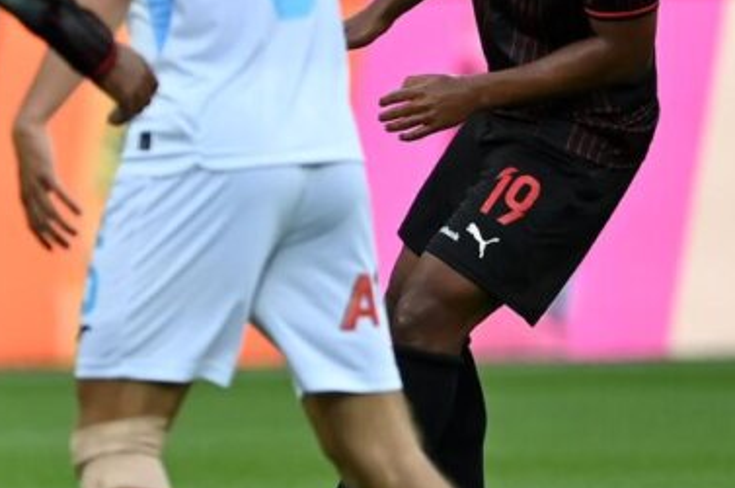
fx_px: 27271
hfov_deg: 1.5
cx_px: -450
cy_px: 48
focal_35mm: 1338
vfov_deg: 1.0
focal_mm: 400
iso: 1250
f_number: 4.5
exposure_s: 1/1600
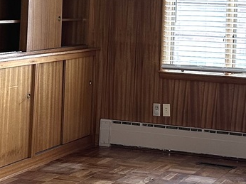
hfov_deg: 19.5
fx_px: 710
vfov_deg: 14.5
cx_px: 191
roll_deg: -1.5
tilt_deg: +0.3
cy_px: -12
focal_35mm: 100
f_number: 1.78
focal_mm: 6.86
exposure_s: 1/72
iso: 250
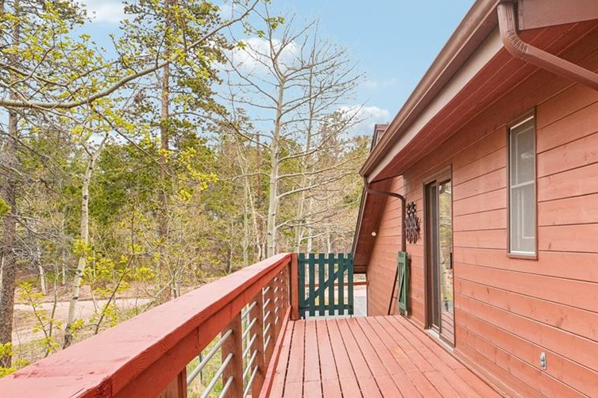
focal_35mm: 35
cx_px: 601
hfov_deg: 45.6
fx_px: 582
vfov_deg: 37.6
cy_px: 241
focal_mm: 11
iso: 100
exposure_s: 1/125
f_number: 8
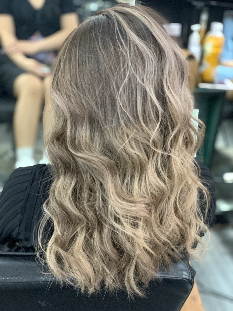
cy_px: 156
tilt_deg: -28.8
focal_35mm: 52
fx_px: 467
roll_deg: -5.5
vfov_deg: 36.8
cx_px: 116
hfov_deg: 28.0
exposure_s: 1/50
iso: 320
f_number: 2.4
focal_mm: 6
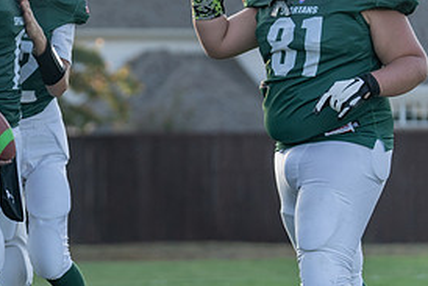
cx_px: -5
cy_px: 113
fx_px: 2522
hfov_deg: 9.6
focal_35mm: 212
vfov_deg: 6.5
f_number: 2.8
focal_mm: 100
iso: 160
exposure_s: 1/1000
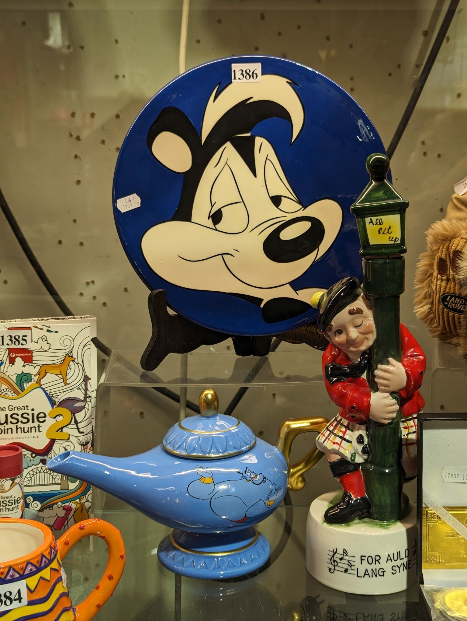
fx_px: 861
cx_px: 234
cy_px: 310
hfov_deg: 30.3
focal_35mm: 48
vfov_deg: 39.6
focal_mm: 6.81
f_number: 1.85
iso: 63
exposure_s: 1/99.9
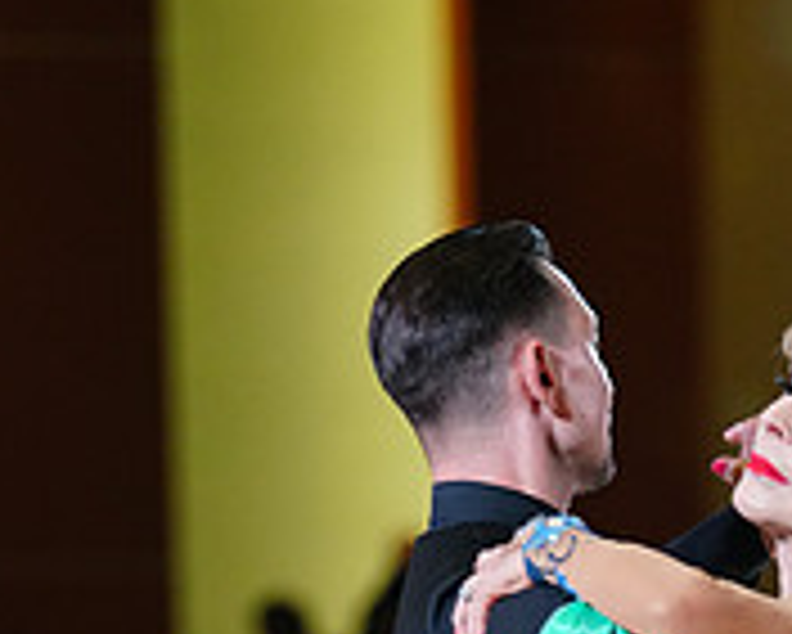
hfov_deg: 4.1
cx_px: 704
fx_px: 11164
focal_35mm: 476
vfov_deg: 3.2
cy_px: 1286
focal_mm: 154
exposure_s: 1/400
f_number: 2.8
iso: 2000
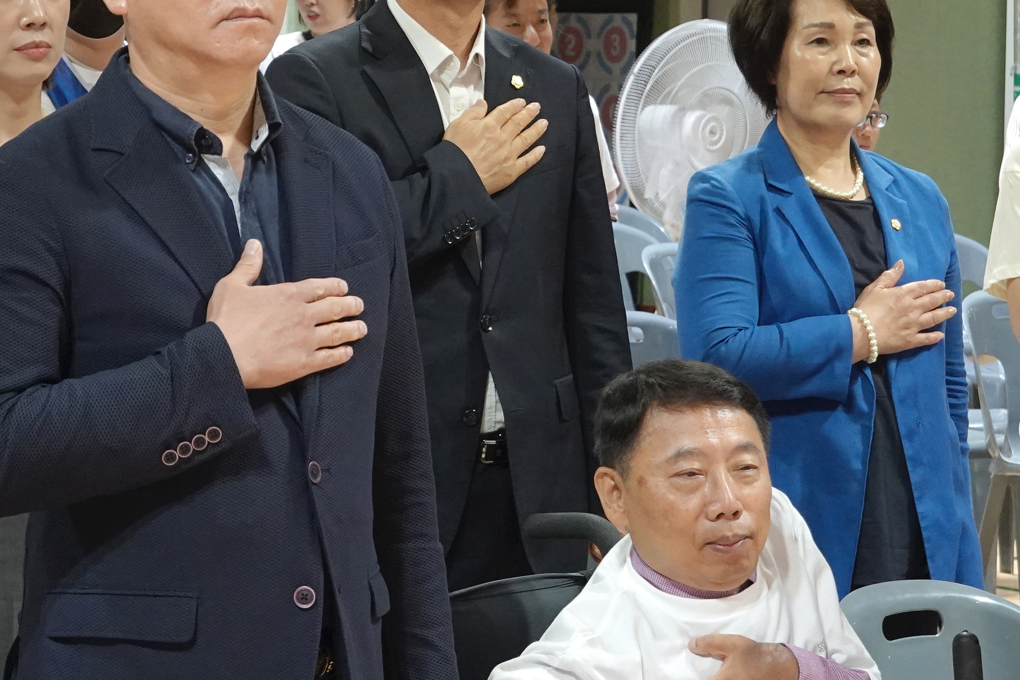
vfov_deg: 10.2
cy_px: 273
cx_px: 553
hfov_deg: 15.2
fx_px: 3825
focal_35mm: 135
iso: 1000
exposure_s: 1/80
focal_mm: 27.98
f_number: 4
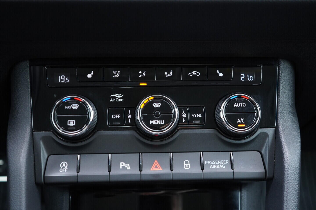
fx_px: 316
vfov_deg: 36.9
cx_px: 158
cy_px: 105
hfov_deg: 53.1
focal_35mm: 36
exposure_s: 1/40
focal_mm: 24
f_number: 2.8
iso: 640
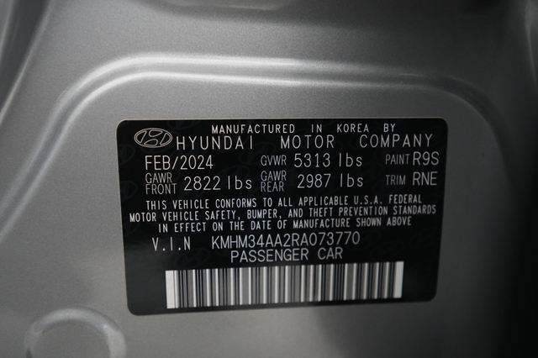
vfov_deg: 46.4
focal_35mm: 28
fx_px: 418
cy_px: 179
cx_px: 269
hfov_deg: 65.5
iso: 4000
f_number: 2.8
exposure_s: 1/60
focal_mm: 28
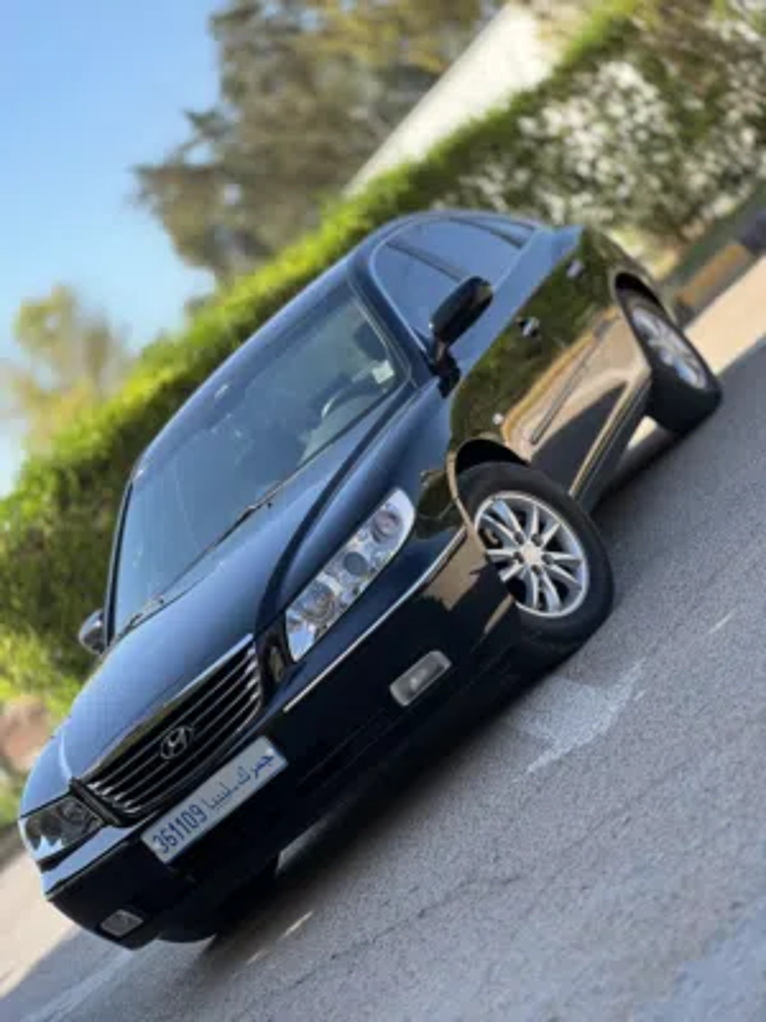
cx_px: 383
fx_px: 2272
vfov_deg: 25.3
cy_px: 511
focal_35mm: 77
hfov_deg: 19.1
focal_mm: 9
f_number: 2.8
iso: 25
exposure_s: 1/162
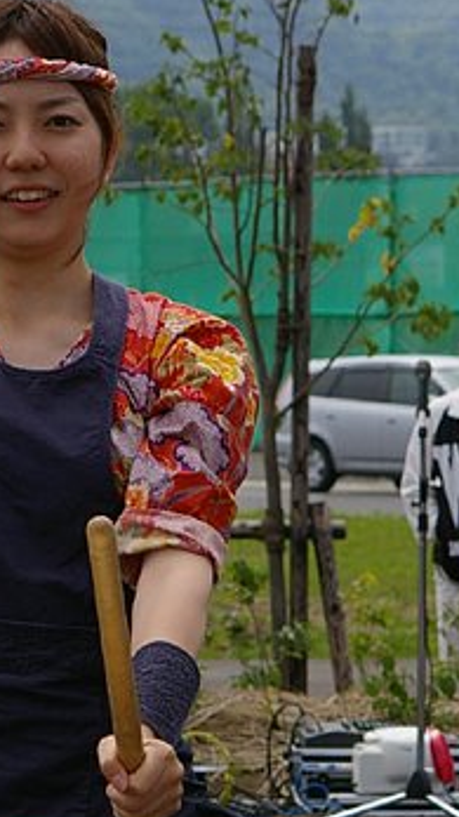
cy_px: 480
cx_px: 41
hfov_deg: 3.8
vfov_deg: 6.8
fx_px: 6864
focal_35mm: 317
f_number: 8
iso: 200
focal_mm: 70
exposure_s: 1/400
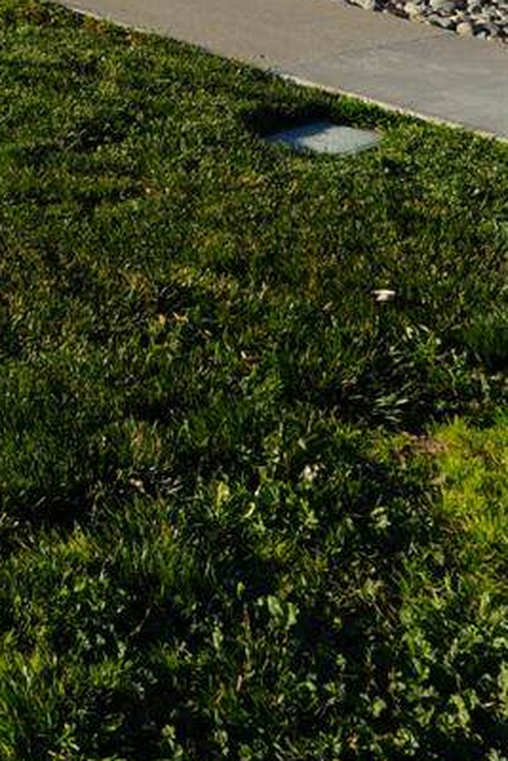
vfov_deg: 26.4
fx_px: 1308
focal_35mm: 62
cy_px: -283
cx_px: -441
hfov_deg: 17.3
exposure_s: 1/125
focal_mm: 11
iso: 100
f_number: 9
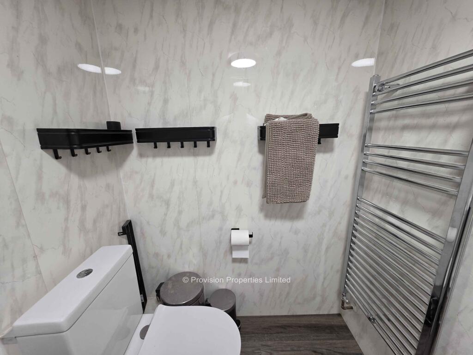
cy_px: 178
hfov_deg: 106.2
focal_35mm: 13
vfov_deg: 89.9
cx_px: 236
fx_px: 178
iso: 250
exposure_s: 1/100
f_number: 1.9
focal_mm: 2.2
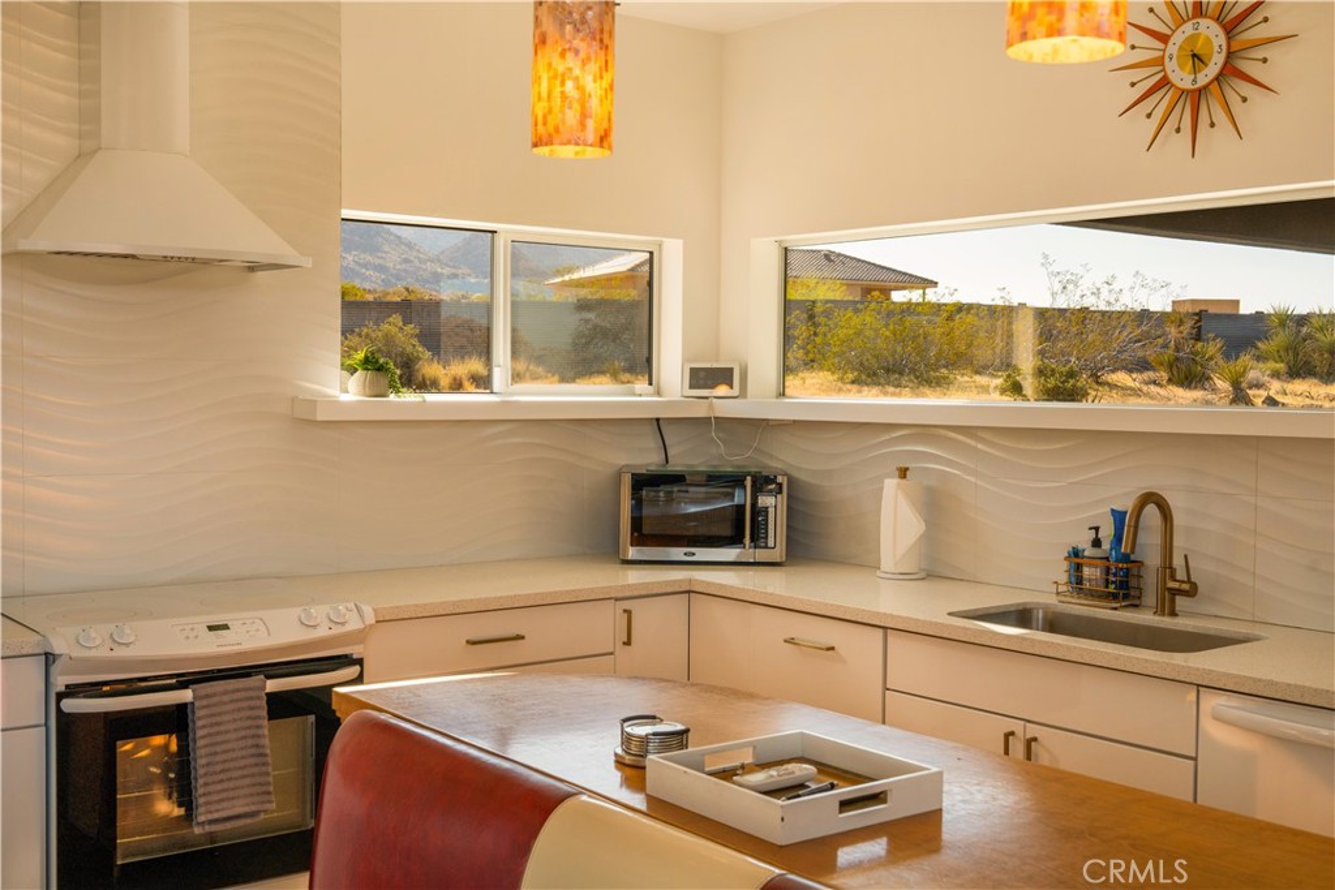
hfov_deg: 48.5
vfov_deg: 33.4
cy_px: 445
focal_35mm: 40
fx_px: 1483
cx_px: 668
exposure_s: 1/100
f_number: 9
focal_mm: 40
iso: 100
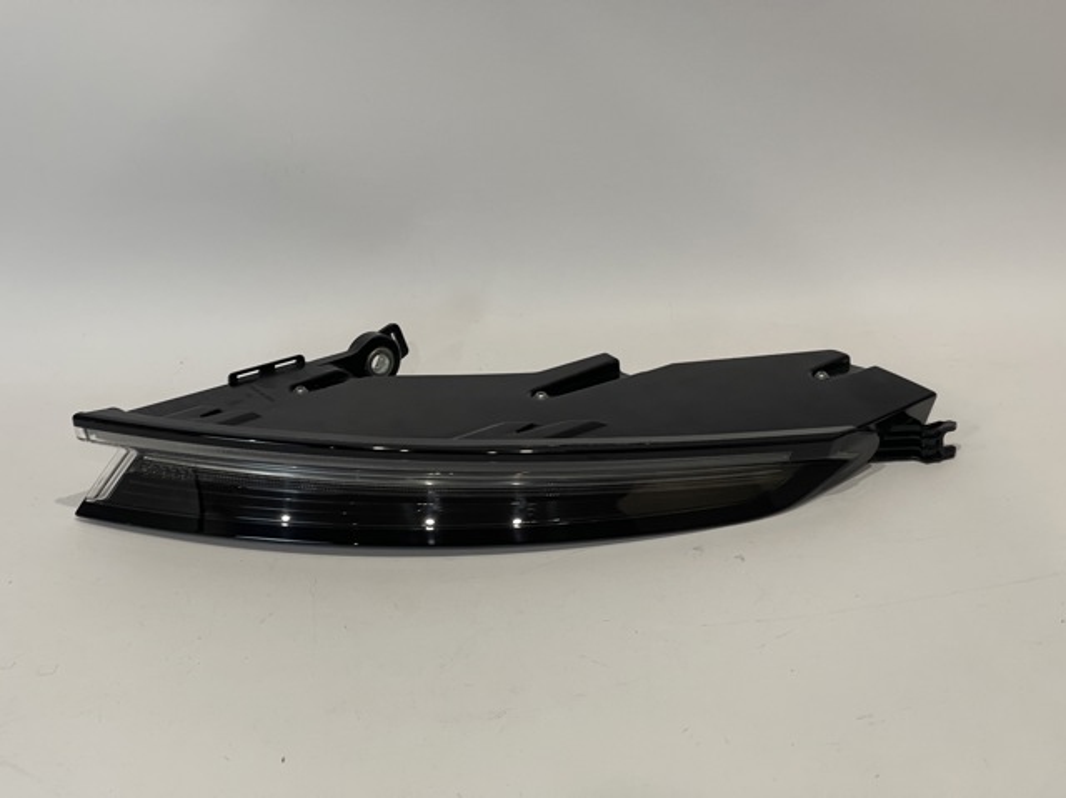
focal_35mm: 64
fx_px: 1969
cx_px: 533
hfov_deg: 30.3
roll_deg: +2.8
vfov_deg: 22.9
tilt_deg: -30.9
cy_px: 399
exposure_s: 1/50
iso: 125
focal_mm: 7.5
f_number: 2.2
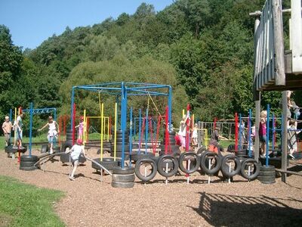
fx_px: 323
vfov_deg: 38.7
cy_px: 114
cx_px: 151
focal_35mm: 37
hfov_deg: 50.1
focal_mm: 7.6
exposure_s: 1/500
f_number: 5
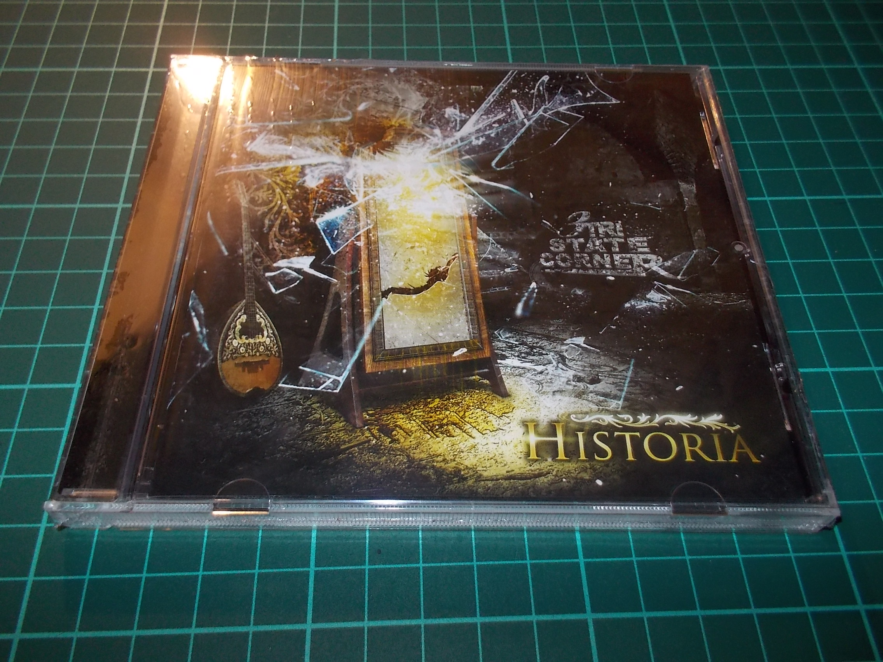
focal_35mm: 29
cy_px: 331
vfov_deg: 48.2
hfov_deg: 61.7
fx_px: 740
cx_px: 442
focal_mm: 4.1
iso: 200
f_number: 3.3
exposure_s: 1/30
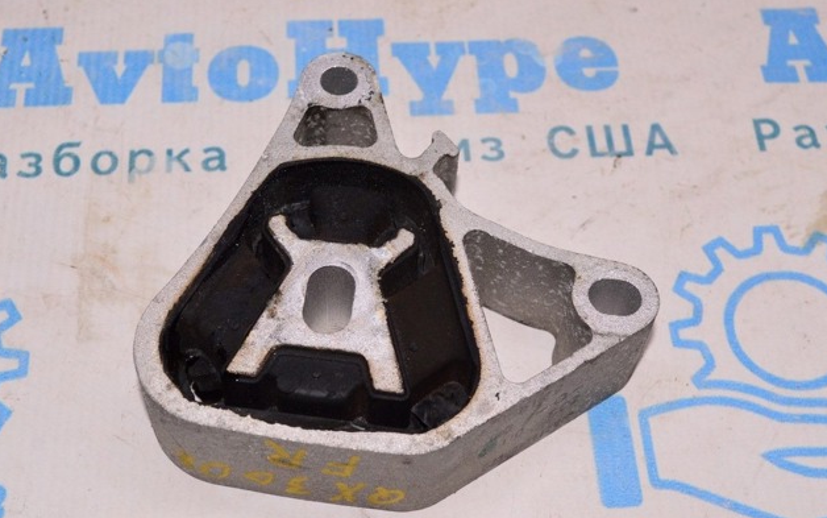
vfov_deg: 23.2
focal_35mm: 56
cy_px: 272
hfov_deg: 36.3
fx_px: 1263
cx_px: 416
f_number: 8
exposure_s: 1/200
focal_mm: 36
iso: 1600
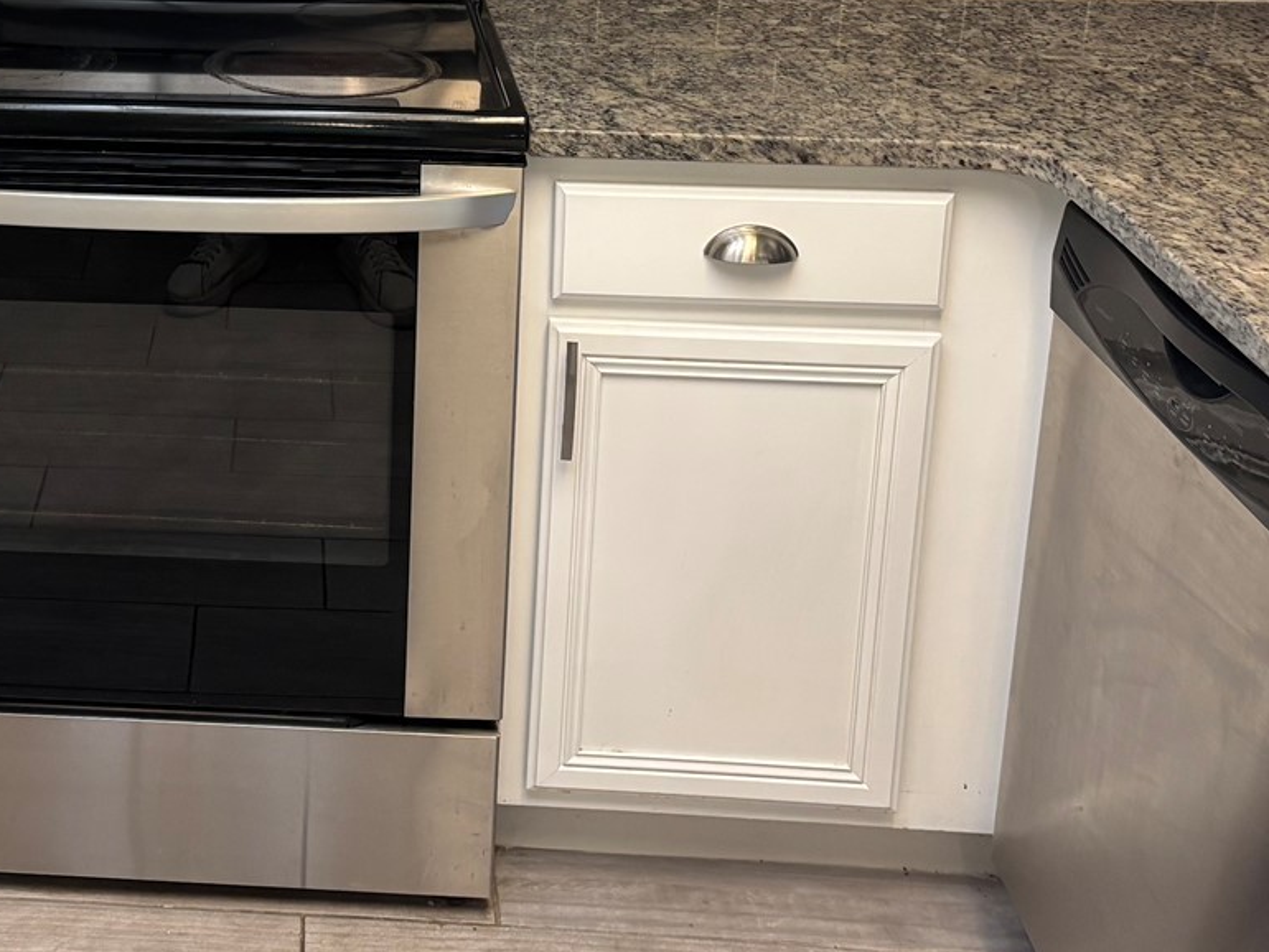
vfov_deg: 25.7
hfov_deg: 33.9
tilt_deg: -14.5
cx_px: 162
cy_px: 3
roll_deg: +0.1
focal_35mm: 54
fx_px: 1980
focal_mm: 5.96
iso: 160
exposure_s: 1/60
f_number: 1.6
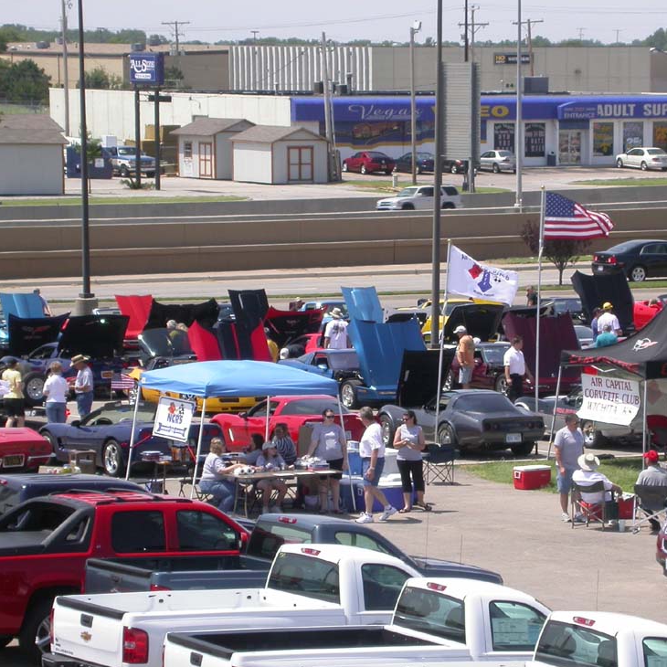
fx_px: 4164
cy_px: 348
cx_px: 451
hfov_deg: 9.2
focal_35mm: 191
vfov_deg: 9.2
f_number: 7.3
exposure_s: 1/294
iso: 100
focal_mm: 32
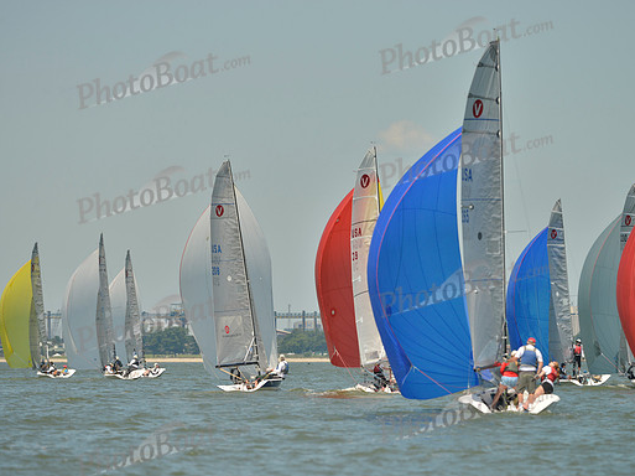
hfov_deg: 5.4
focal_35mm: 370
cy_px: 239
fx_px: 6783
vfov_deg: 4.0
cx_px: 316
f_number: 6.3
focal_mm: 340
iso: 200
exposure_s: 1/1250
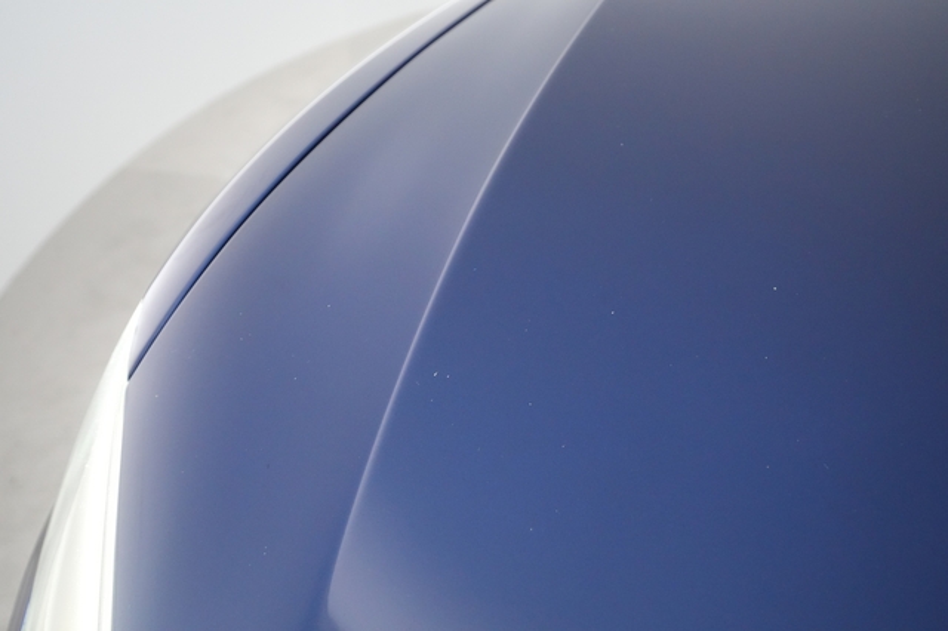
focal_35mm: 28
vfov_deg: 46.4
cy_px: 316
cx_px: 474
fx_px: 737
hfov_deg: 65.5
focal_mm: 28
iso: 6400
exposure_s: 1/100
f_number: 5.6
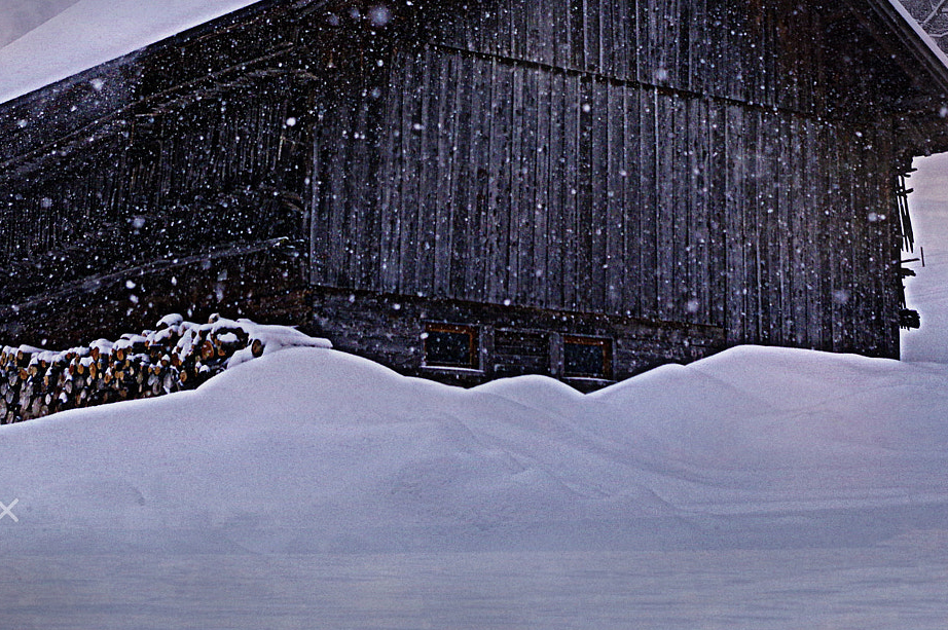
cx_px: 586
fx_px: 2236
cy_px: 110
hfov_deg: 23.9
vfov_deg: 15.9
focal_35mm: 85
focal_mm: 32.5
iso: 400
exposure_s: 1/800
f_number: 6.3
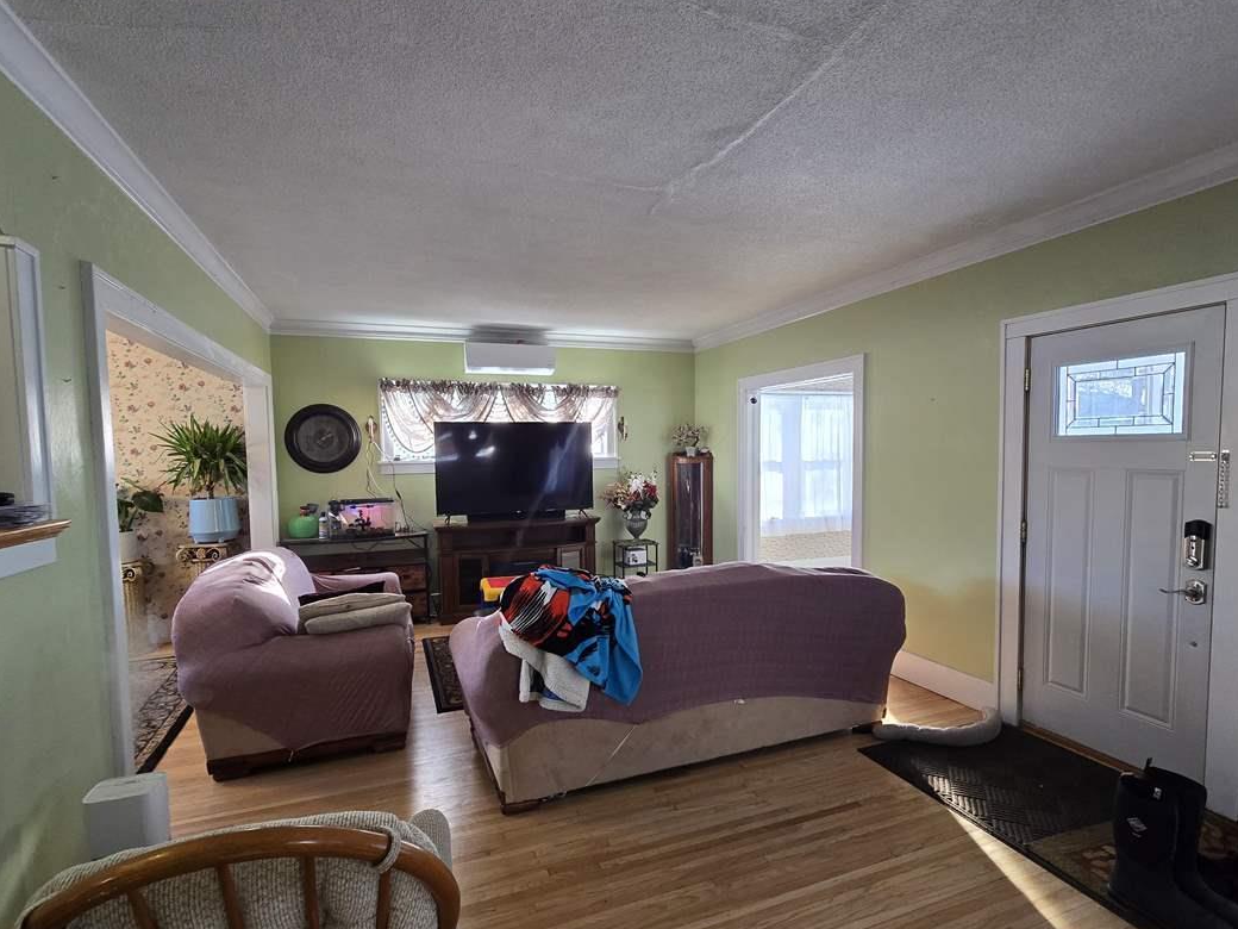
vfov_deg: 78.0
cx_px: 624
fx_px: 572
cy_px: 500
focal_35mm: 16
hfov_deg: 94.5
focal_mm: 2.2
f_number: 2.2
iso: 160
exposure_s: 1/60
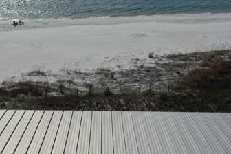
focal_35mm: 64
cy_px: 19
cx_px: 90
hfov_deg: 31.3
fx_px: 411
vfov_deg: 20.8
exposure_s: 1/1250
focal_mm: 10.26
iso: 100
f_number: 7.1
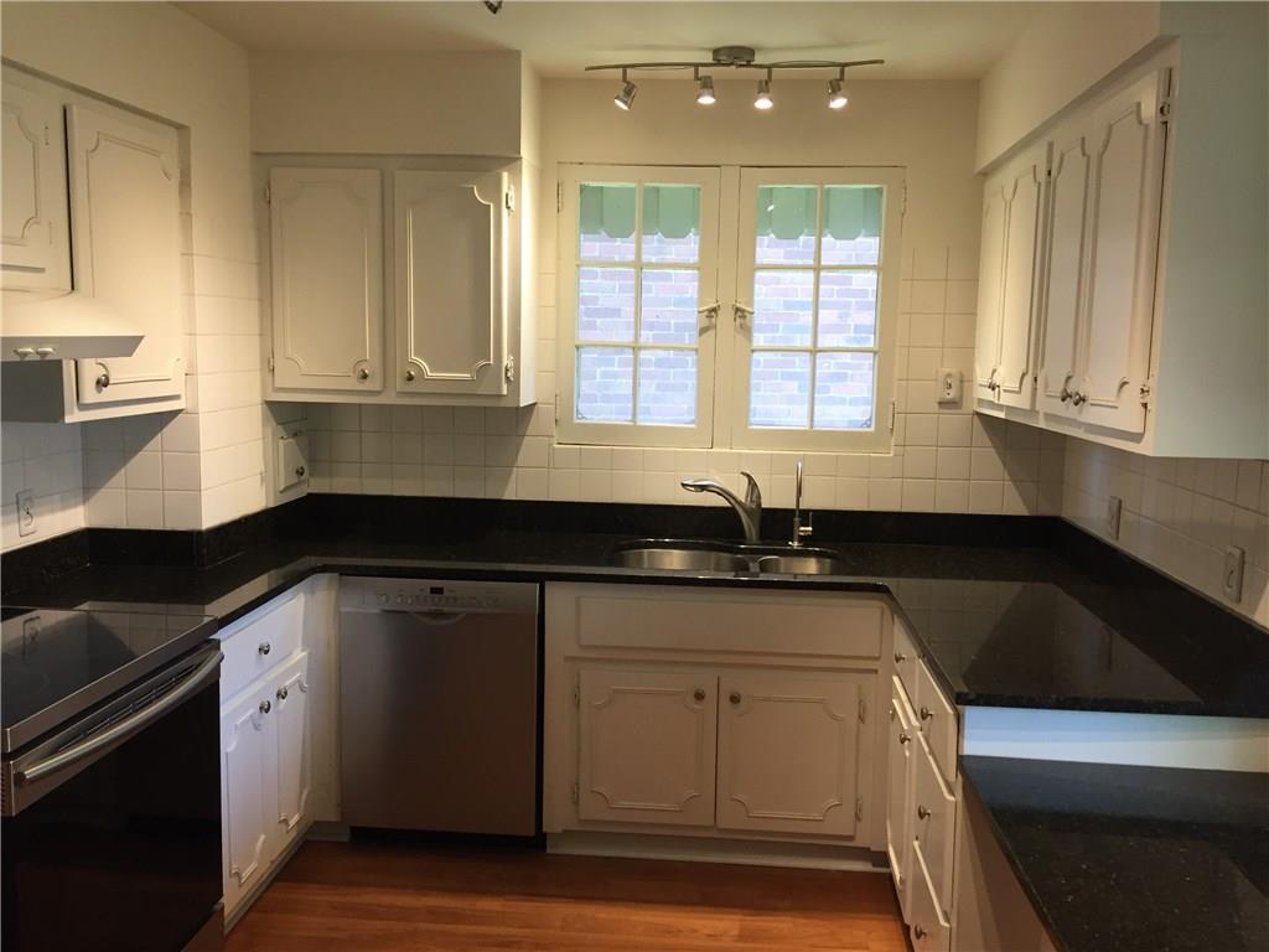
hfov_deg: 61.7
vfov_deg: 48.2
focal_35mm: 29
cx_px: 634
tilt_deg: -6.6
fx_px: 1063
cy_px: 476
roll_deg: -1.3
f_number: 2.2
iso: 40
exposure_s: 1/30
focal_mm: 4.15
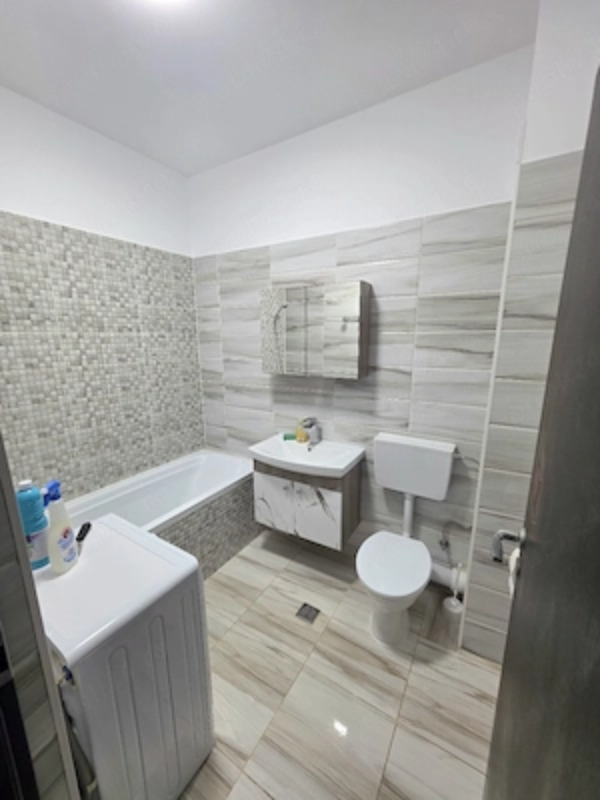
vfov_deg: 106.2
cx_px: 300
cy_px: 400
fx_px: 300
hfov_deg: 89.9
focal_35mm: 13
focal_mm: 2.2
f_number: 1.9
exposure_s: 1/101
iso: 125
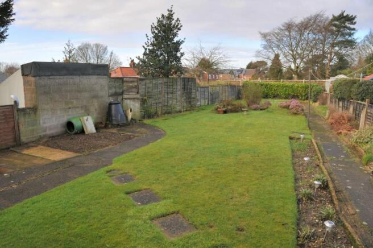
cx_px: 186
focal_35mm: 27
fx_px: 279
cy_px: 124
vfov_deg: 47.8
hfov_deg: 67.4
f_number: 7.1
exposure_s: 1/200
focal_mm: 18
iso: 200
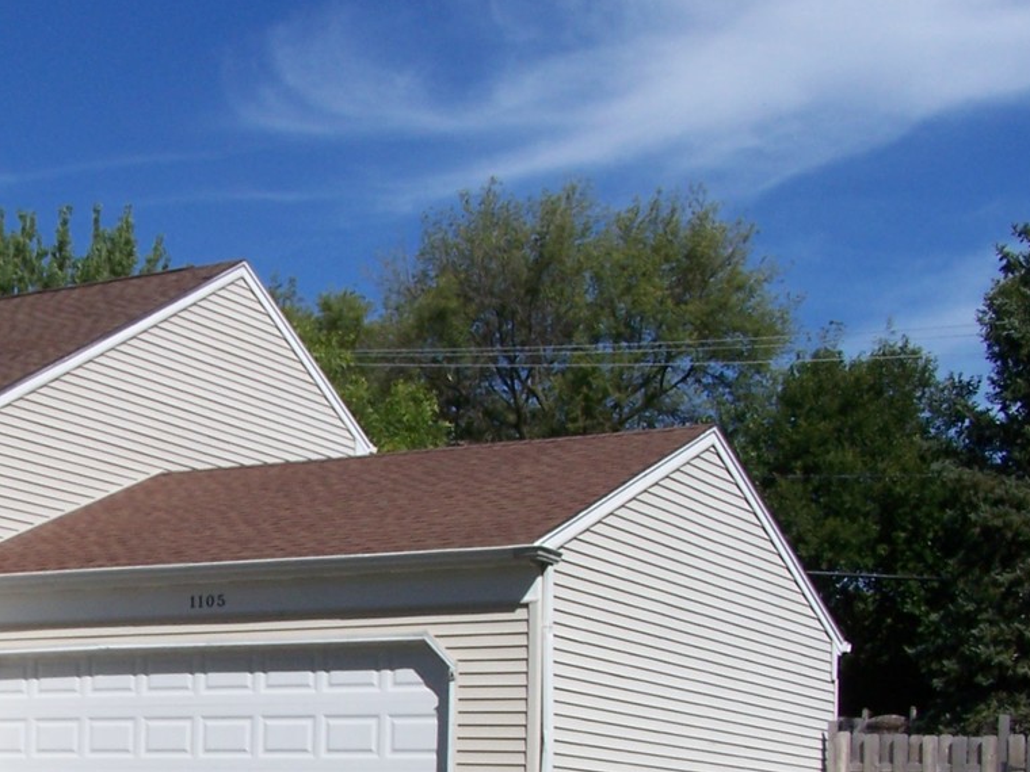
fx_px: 2142
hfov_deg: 26.3
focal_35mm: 72
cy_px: 704
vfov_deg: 20.0
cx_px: 129
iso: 80
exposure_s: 1/640
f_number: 5.6
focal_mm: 6.3
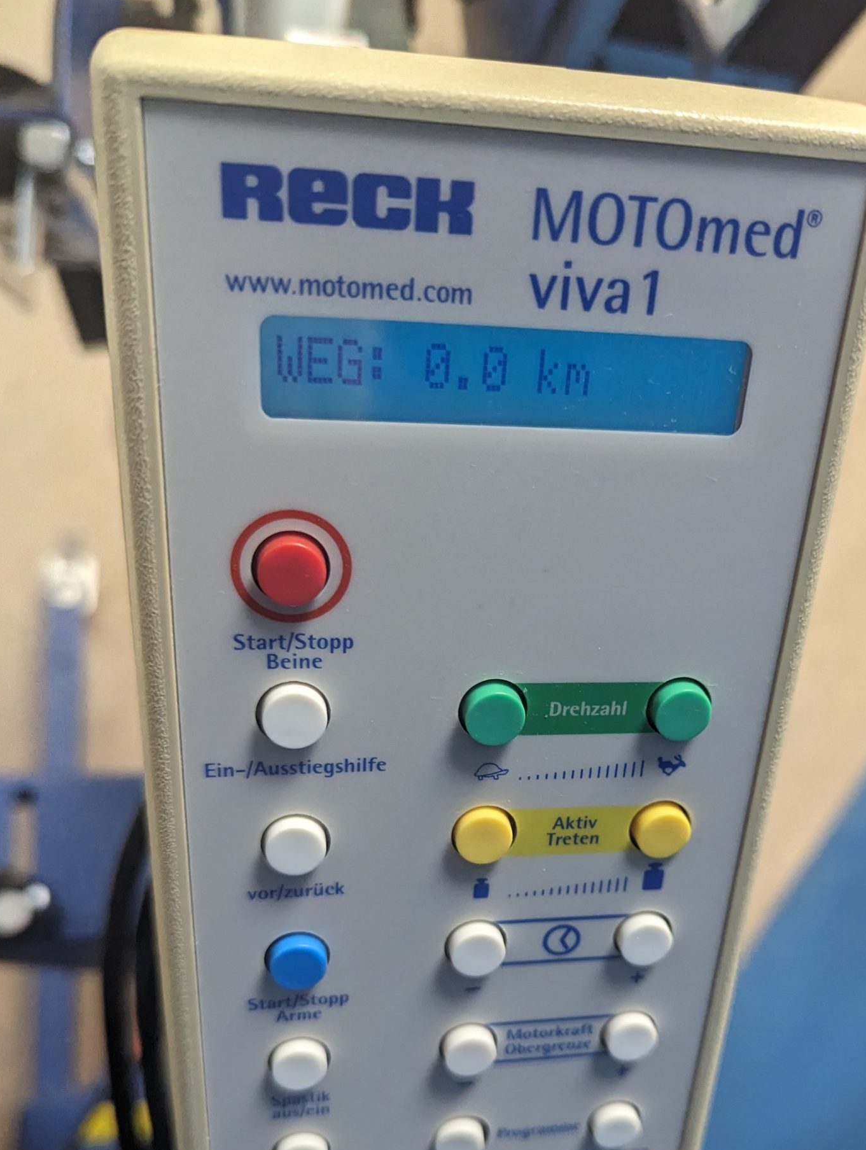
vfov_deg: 52.7
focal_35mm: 34
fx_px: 1131
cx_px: 576
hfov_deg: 41.4
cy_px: 782
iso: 1005
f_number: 1.85
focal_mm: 6.81
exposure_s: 1/281
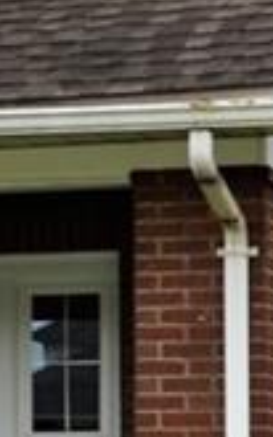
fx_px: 2705
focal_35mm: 227
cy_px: 123
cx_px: -239
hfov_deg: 5.7
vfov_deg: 9.2
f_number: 7.1
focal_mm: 24
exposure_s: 1/200
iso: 100
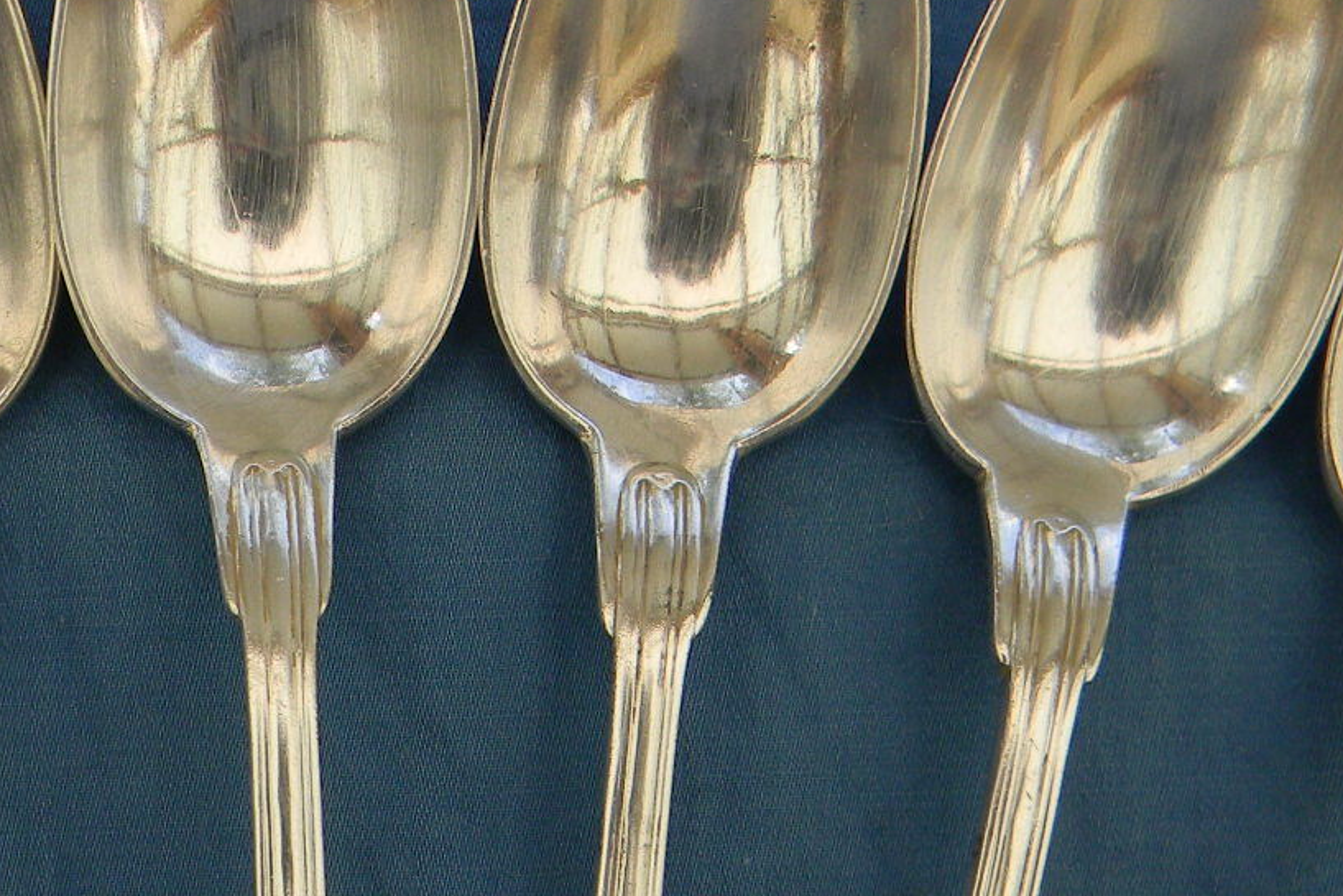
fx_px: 2724
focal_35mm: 73
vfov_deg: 18.3
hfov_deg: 27.3
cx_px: 329
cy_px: 830
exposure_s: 1/412
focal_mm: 5
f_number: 3.5
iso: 80
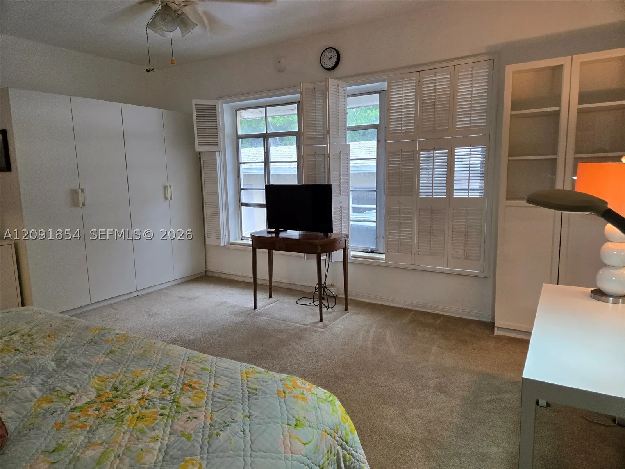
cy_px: 234
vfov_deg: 58.9
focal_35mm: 23
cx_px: 312
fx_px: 415
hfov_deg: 73.9
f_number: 1.8
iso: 160
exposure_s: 1/120
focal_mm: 5.4
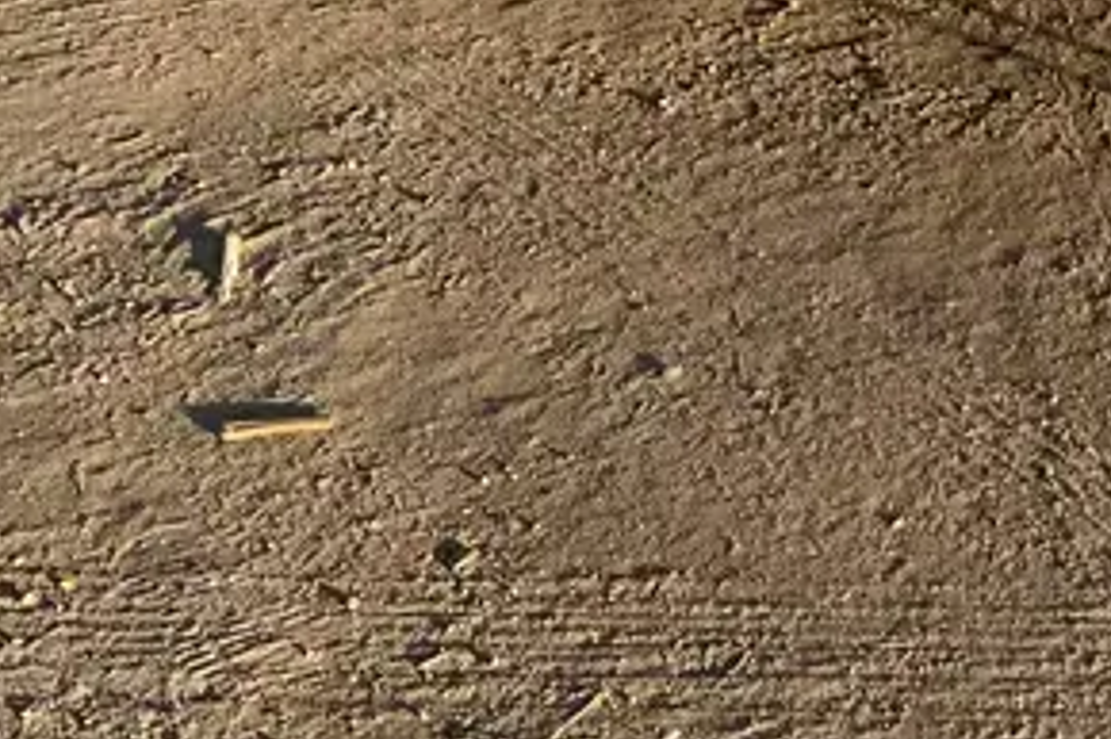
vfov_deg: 12.9
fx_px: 3084
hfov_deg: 19.1
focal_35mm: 100
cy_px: -383
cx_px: 1402
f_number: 1.8
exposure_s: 1/804
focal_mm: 3
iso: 25
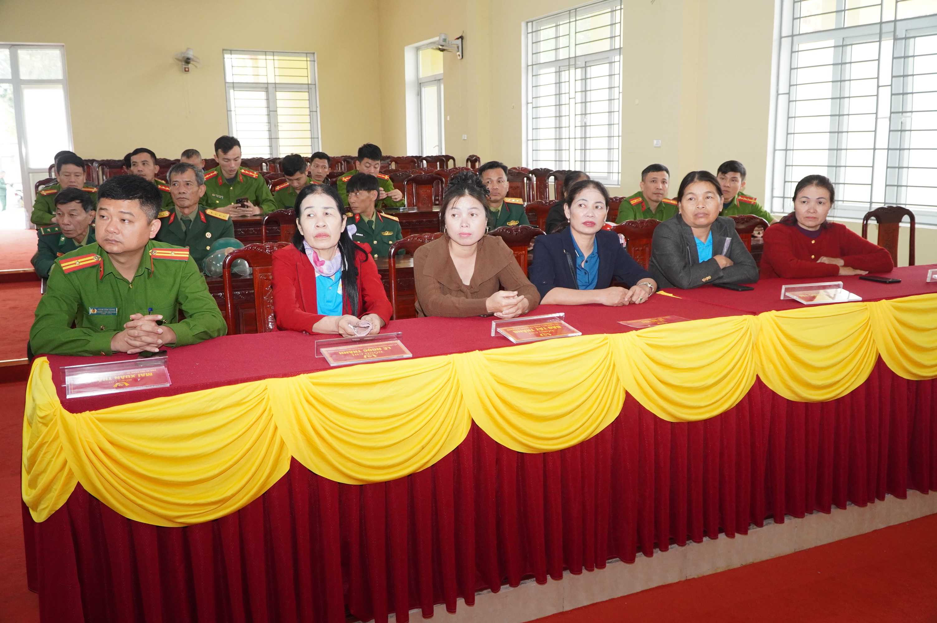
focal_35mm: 32
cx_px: 468
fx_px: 819
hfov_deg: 59.5
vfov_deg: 41.6
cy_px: 312
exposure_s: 1/160
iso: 2000
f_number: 4
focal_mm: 21
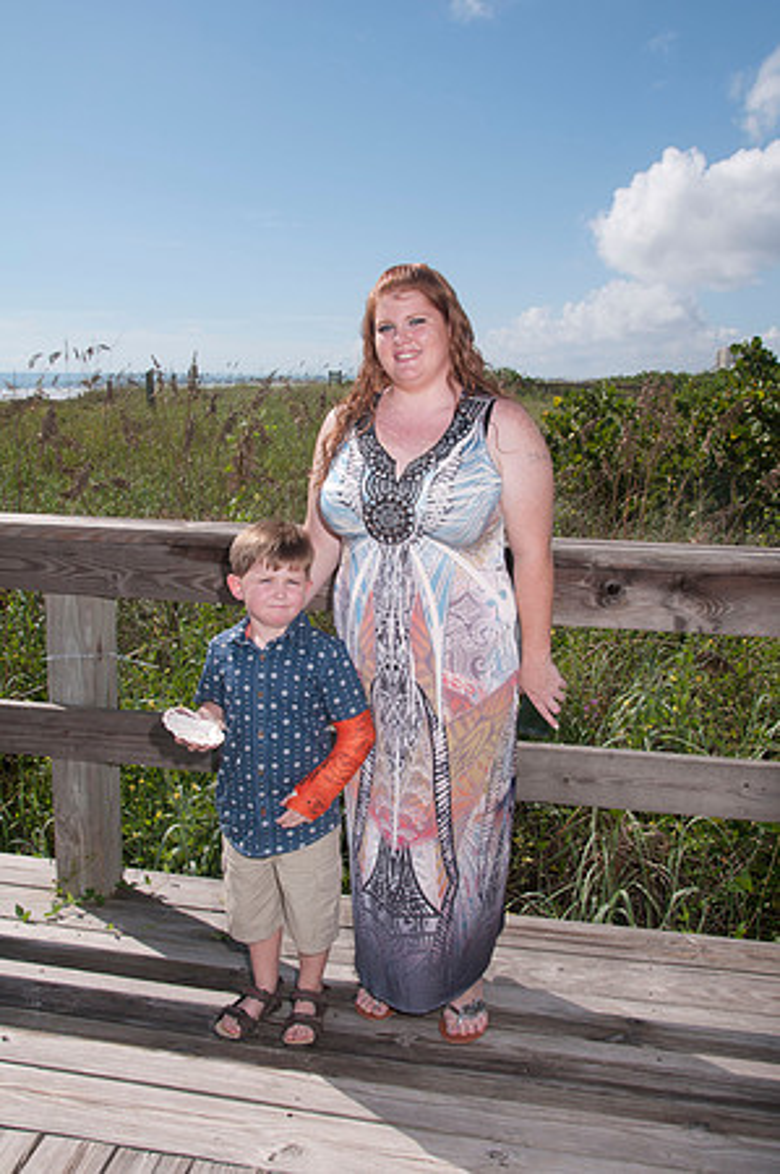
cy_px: 587
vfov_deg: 57.3
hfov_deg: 39.9
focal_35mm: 33
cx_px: 390
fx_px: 1075
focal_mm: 22
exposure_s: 1/250
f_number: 11
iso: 100
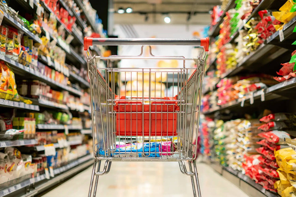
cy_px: 98
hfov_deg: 37.5
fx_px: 436
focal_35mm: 53
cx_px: 148
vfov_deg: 25.5
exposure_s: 1/125
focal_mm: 35
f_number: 1.4
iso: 500
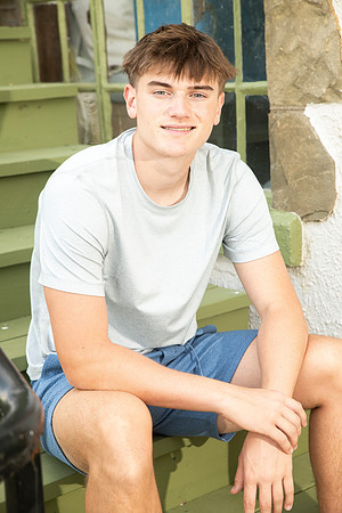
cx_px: 171
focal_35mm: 70
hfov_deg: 19.5
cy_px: 256
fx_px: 997
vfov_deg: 28.8
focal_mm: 70
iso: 320
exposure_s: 1/160
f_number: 5.6
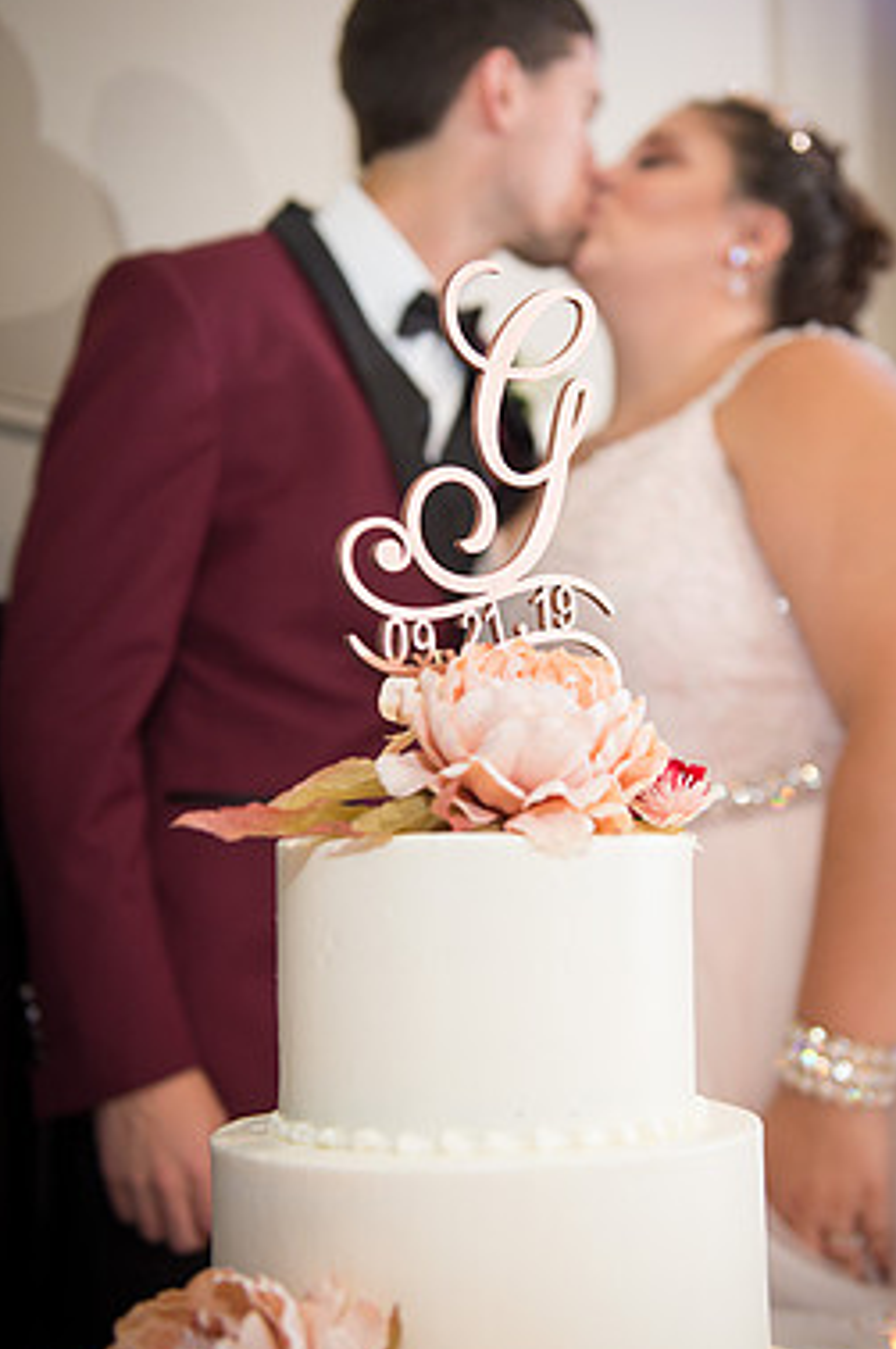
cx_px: 527
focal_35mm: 50
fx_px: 1872
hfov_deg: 26.9
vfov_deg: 39.6
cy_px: 664
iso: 800
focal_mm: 42
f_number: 2.8
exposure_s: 1/125
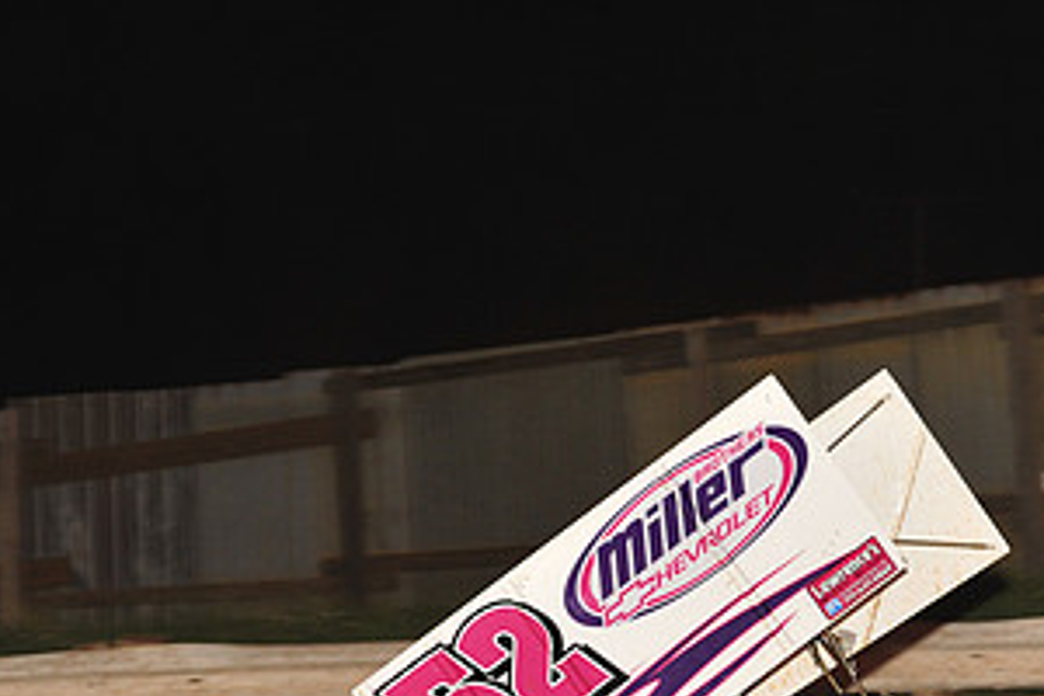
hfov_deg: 7.9
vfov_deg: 5.3
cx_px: 797
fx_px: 7568
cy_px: 665
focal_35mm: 261
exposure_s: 1/320
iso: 1000
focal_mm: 135
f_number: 6.3
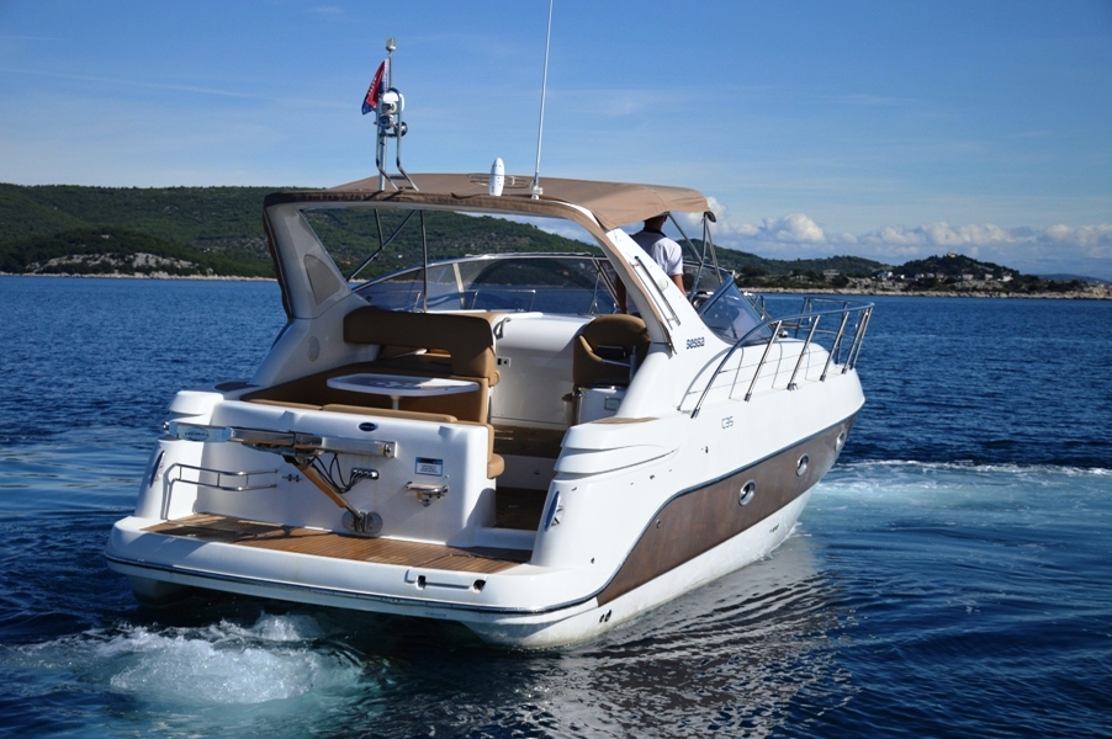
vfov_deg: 23.7
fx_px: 1759
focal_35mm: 57
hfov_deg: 35.1
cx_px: 556
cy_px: 370
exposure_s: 1/3200
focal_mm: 38
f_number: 4.2
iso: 140
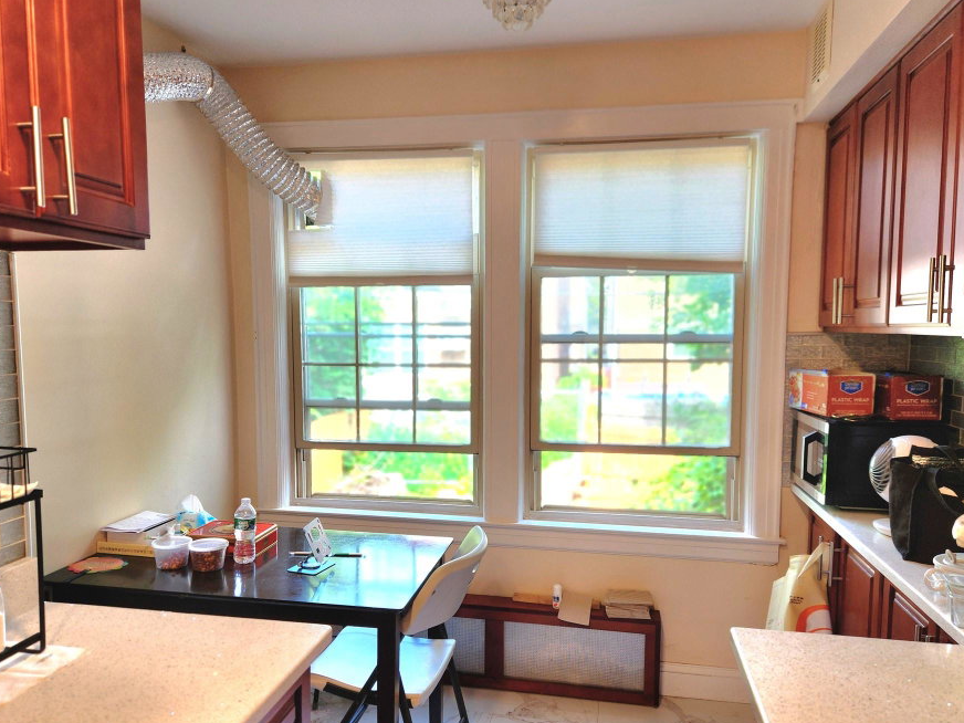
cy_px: 402
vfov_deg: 51.2
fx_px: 752
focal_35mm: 27
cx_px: 479
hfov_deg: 65.3
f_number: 1.8
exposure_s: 1/120
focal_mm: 5.4
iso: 80
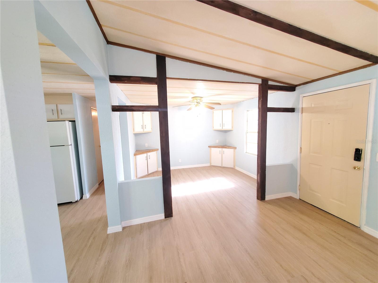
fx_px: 142
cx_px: 189
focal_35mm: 13
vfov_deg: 89.9
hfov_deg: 106.2
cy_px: 142
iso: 500
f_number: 2.2
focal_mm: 1.8
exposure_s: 1/60
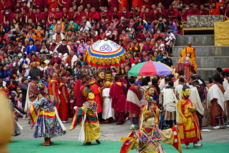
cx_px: 97
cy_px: 71
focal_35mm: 243
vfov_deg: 5.7
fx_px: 1544
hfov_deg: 8.5
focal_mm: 135
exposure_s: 1/250
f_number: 5.6
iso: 125
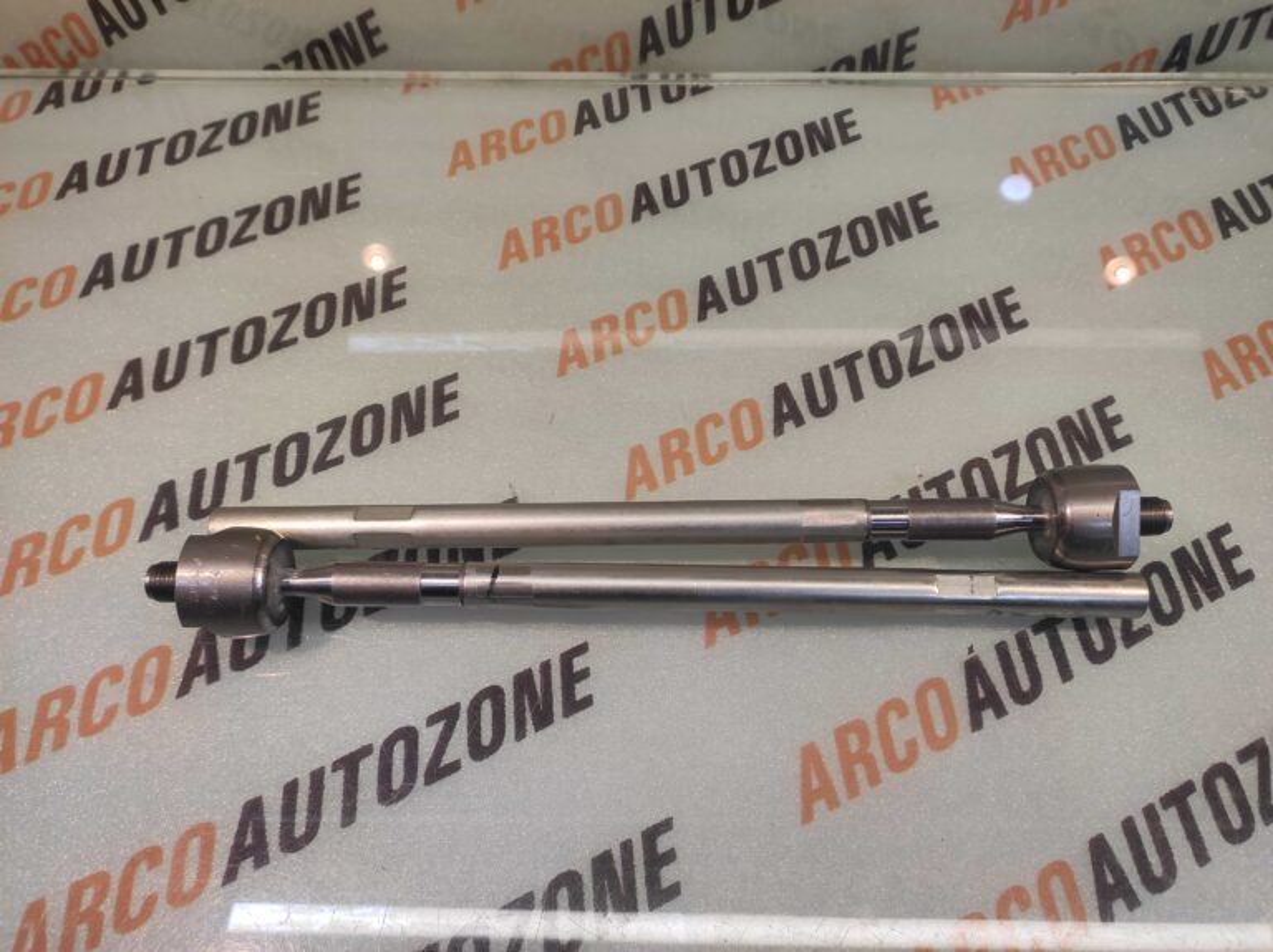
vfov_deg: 74.7
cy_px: 476
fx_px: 625
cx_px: 636
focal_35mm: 17
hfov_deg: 91.1
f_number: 1.79
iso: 127
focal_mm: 4.74
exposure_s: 1/50
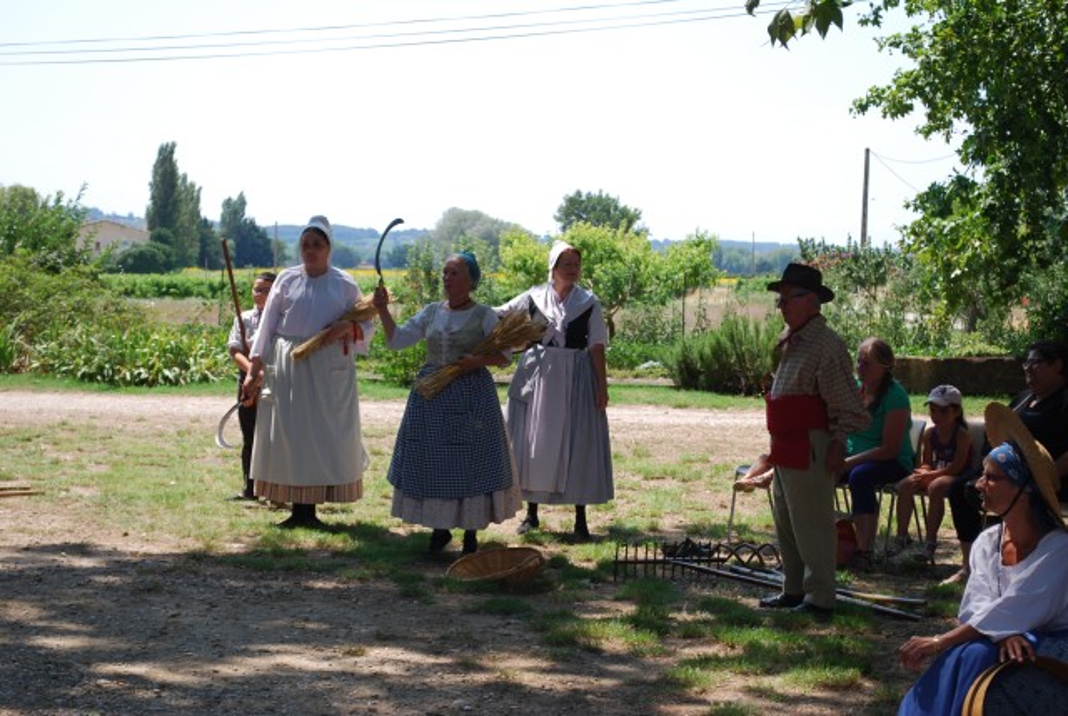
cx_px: 534
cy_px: 358
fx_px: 2451
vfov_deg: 16.6
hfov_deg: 24.6
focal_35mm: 82
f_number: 6.3
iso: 100
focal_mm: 55
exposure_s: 1/160
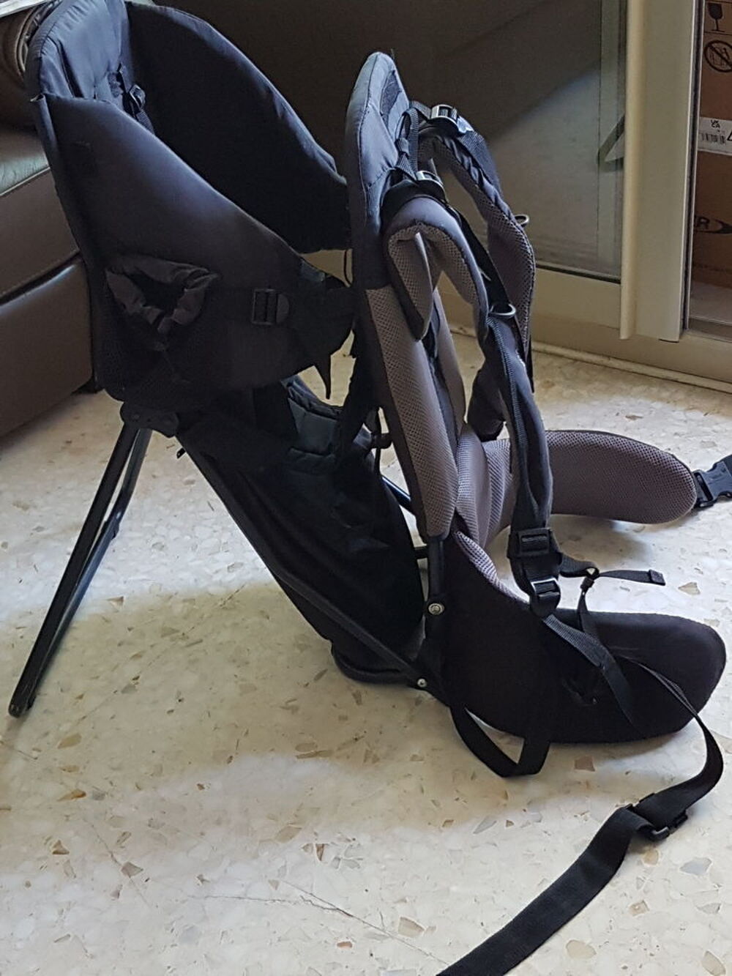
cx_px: 366
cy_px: 488
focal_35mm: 26
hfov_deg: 53.1
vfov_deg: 67.3
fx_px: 733
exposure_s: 1/33
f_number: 1.7
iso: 160
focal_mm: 4.2
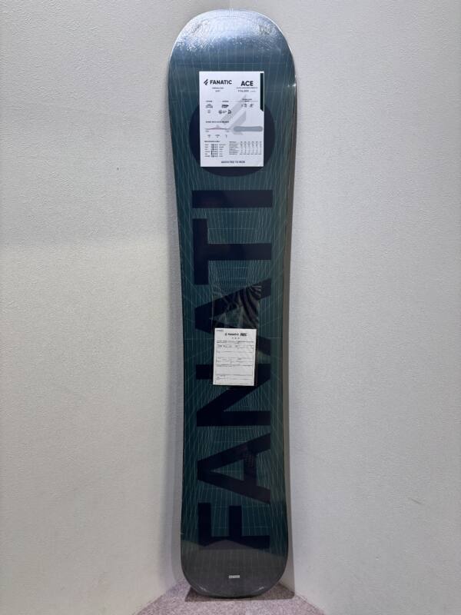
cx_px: 230
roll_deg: -0.5
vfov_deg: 67.3
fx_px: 462
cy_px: 308
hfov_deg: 53.1
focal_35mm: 26
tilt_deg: -15.0
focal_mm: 5.96
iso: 80
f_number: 1.6
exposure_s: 1/100
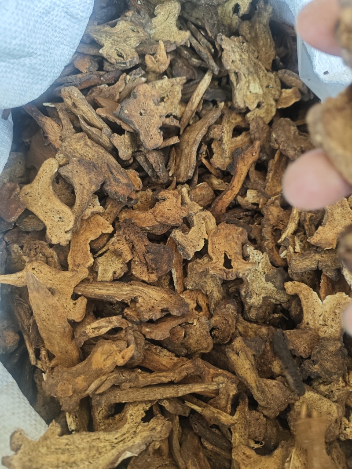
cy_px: 234
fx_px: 325
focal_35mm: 24
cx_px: 176
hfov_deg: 56.8
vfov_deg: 71.6
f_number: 1.6
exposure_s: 1/100
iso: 80
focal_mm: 5.84
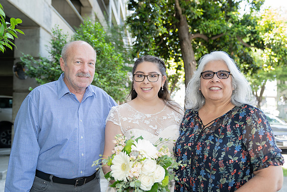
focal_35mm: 29
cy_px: 96
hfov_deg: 63.6
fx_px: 231
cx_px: 144
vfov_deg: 45.0
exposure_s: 1/250
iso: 640
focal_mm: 29
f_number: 3.2
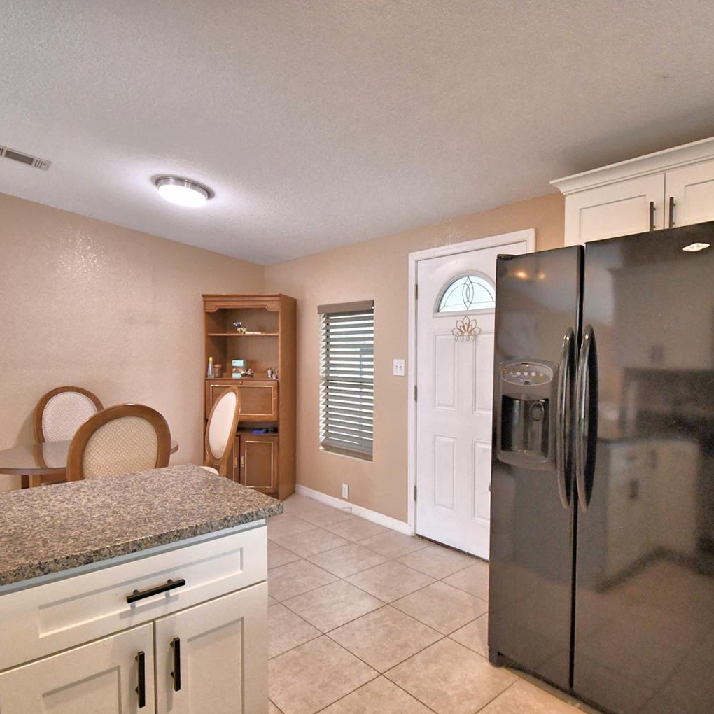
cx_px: 411
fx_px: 467
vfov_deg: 74.8
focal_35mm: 20
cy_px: 370
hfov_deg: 74.4
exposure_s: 1/125
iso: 2200
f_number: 4.5
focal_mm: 10
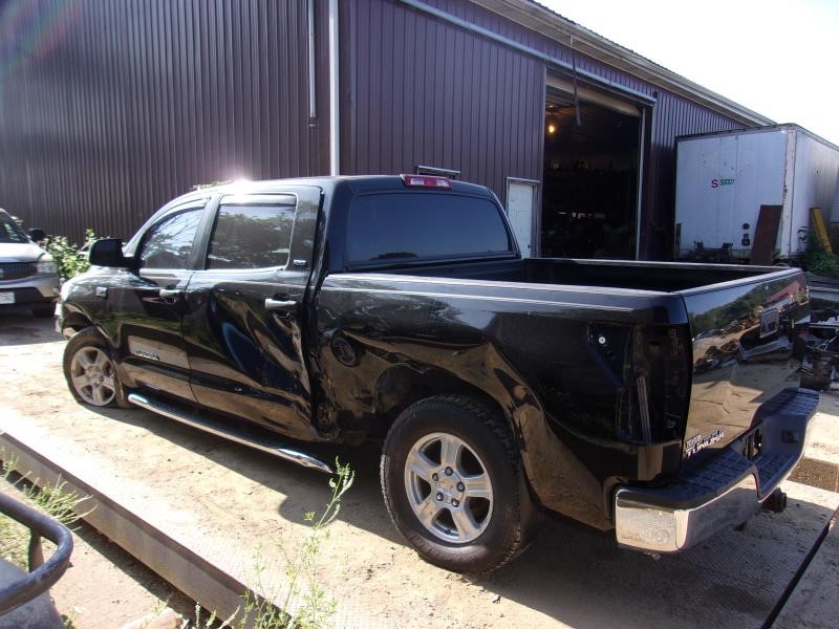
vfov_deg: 51.4
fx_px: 654
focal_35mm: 27
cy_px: 314
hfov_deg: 65.3
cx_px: 420
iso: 80
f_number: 3
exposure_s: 1/340
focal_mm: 4.9
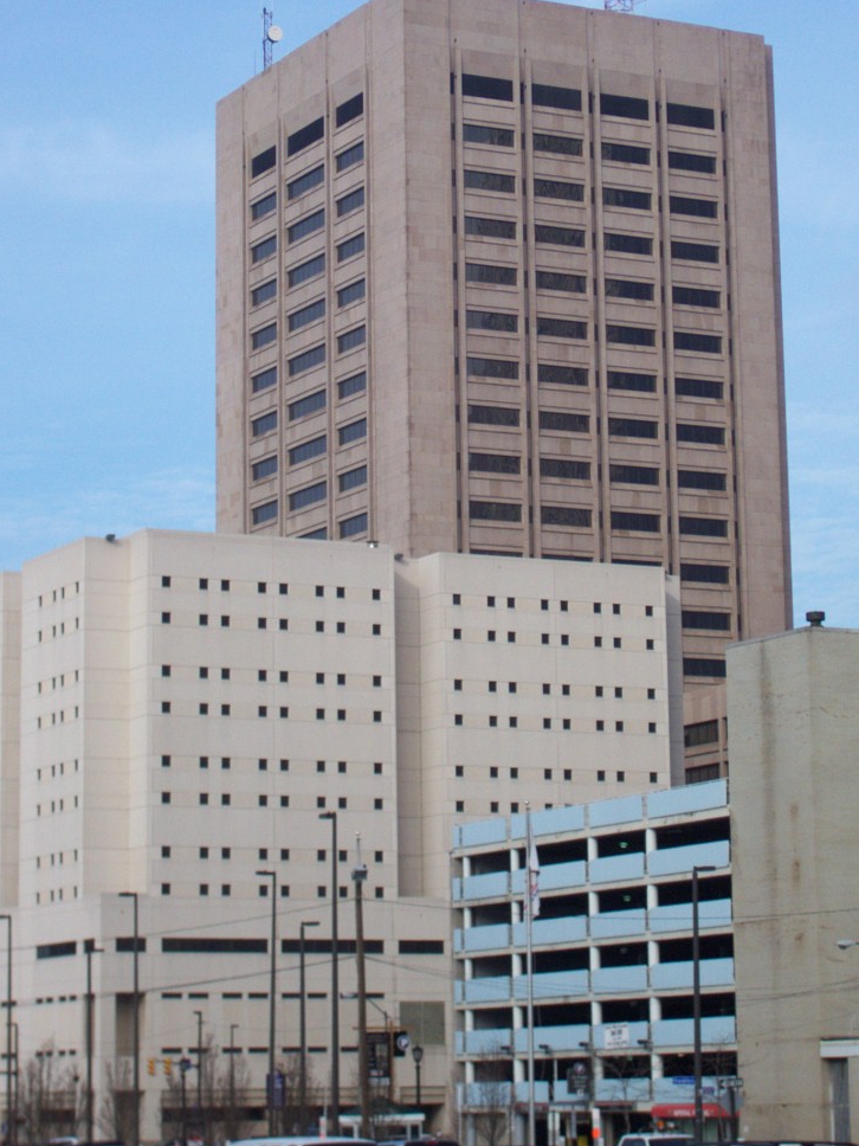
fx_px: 3408
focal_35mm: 103
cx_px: 490
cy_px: 434
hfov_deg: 14.4
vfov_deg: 19.0
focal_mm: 13.5
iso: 80
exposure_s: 1/583
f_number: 4
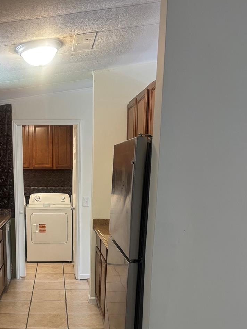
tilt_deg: -11.6
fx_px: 400
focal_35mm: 42
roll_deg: -0.7
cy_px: 257
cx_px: 59
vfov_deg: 43.0
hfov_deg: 33.6
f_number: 1.6
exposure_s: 1/60
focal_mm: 5.96
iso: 200
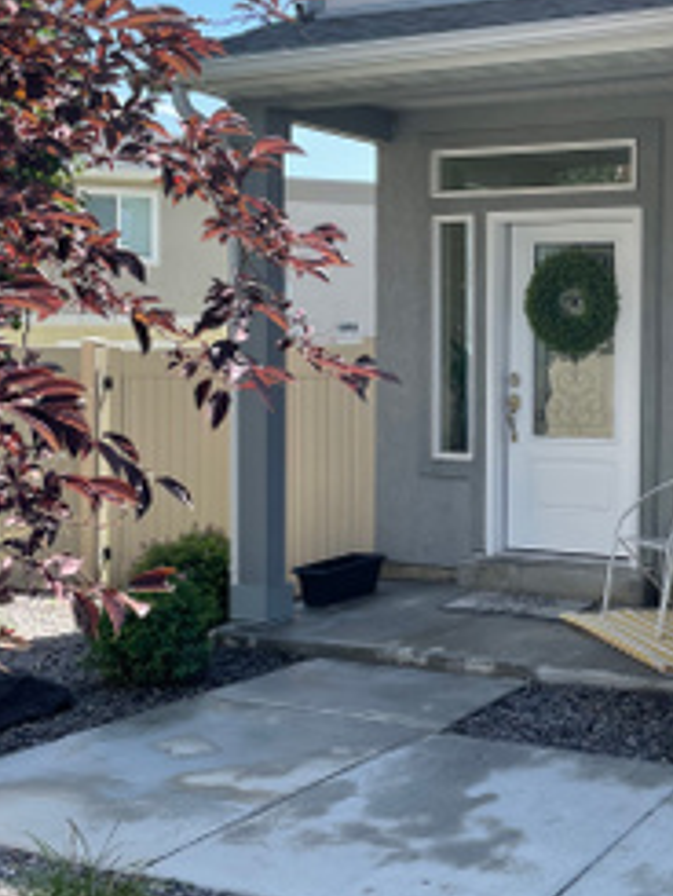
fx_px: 1321
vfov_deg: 37.4
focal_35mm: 51
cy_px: 384
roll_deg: -0.7
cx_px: 589
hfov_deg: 27.7
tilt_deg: -1.3
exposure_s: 1/997
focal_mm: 4.2
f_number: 1.6
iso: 32
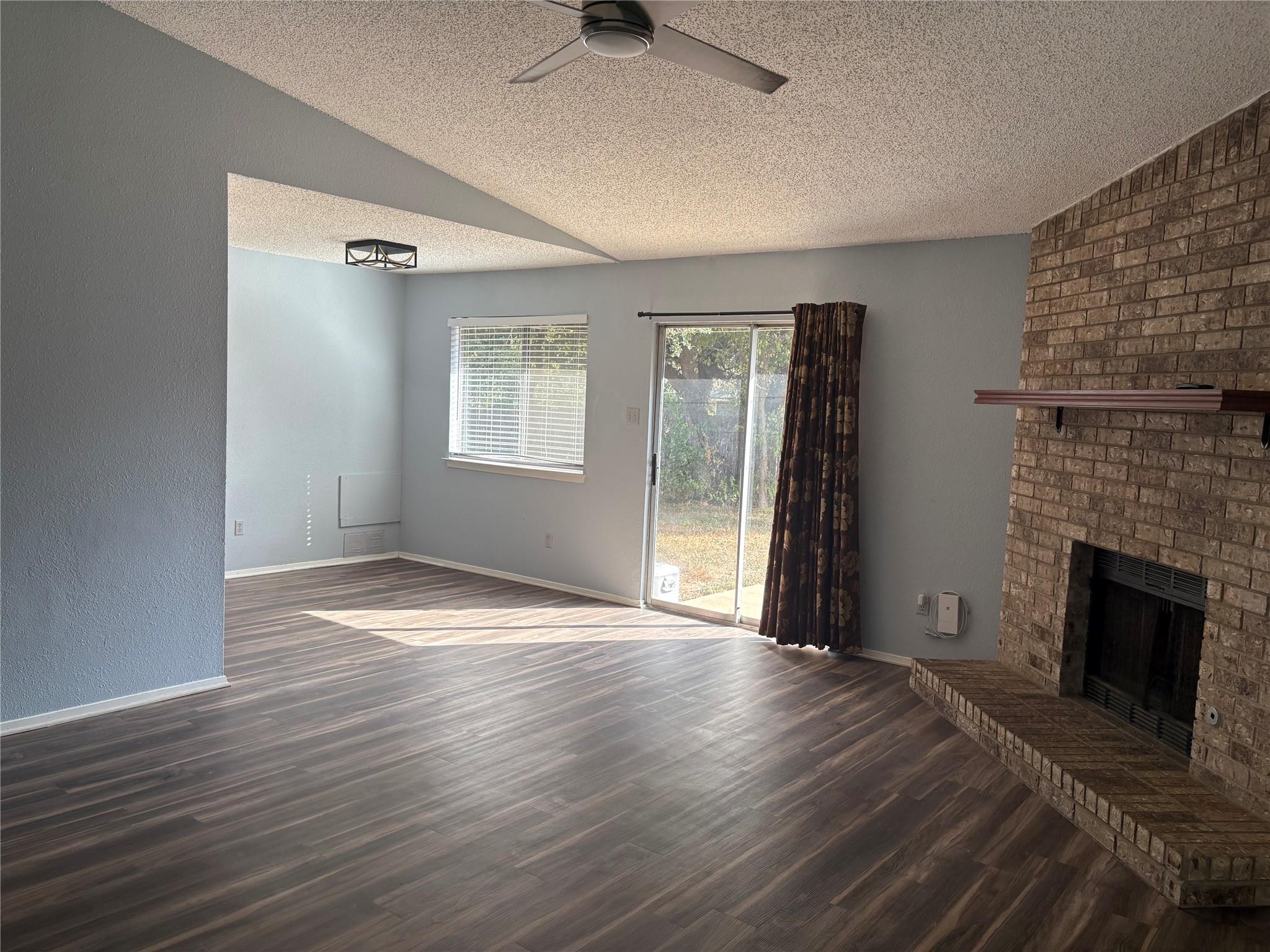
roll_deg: -2.8
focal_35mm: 26
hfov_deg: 67.3
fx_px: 954
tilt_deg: -4.7
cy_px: 476
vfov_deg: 53.1
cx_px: 635
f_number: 1.6
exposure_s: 1/293
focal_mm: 5.96
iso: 64
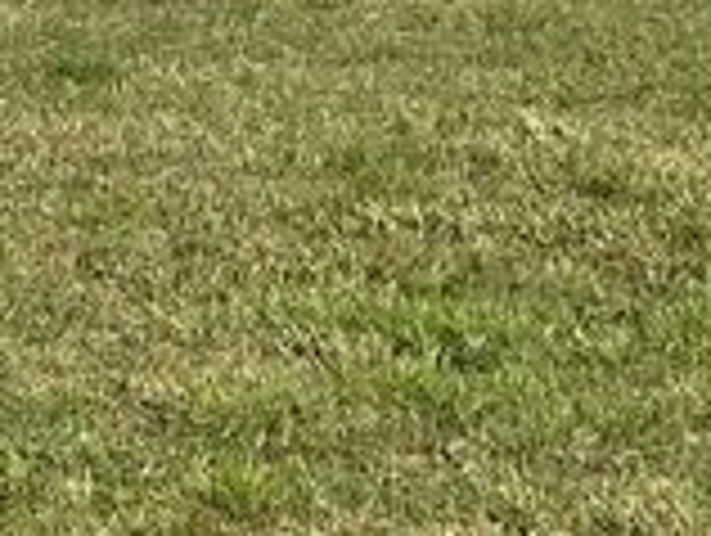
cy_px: -477
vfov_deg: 8.8
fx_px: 3332
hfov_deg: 12.2
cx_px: 202
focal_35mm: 162
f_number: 1.6
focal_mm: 5.1
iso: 32
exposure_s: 1/4525
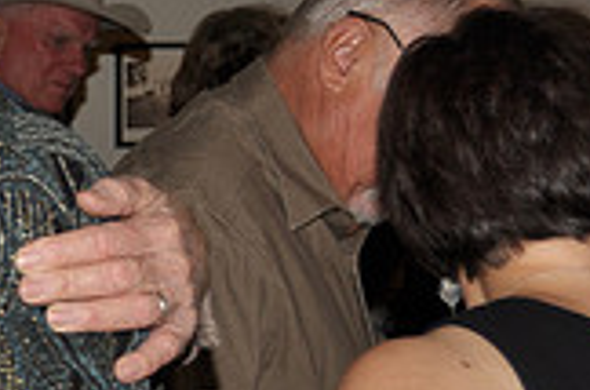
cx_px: -310
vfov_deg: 7.9
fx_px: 2811
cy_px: 231
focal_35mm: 172
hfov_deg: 11.5
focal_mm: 32
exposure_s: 1/60
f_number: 4.5
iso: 200
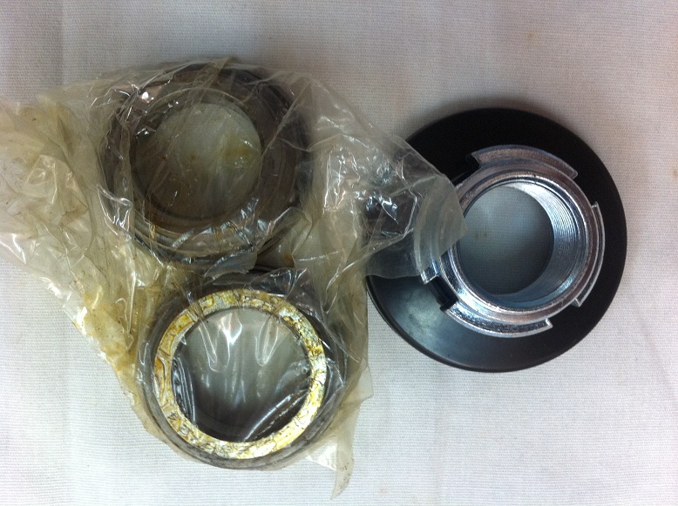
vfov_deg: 40.6
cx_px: 339
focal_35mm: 35
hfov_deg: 52.7
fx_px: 684
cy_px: 253
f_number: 2.8
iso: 160
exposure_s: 1/15
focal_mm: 3.85
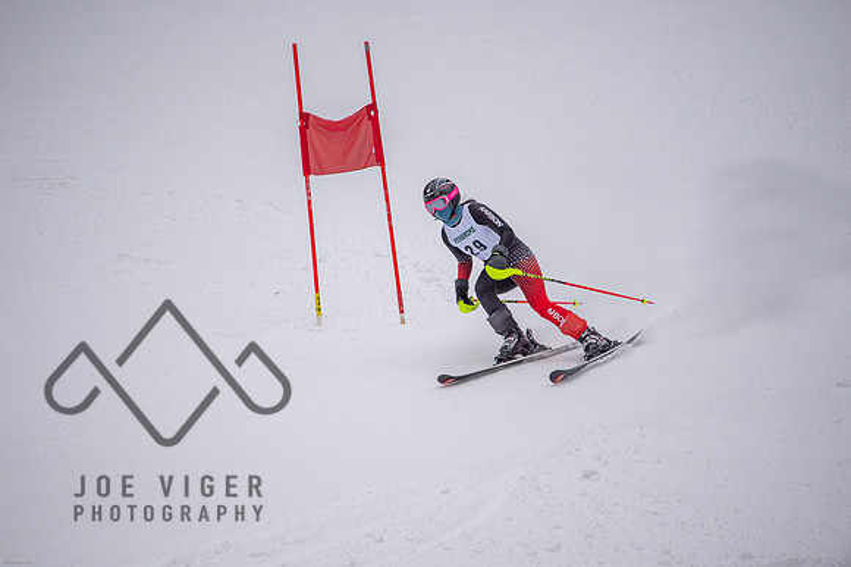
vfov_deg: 2.3
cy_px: 284
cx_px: 426
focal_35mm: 600
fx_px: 14175
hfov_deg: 3.4
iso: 2000
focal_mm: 600
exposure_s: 1/3200
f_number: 6.3
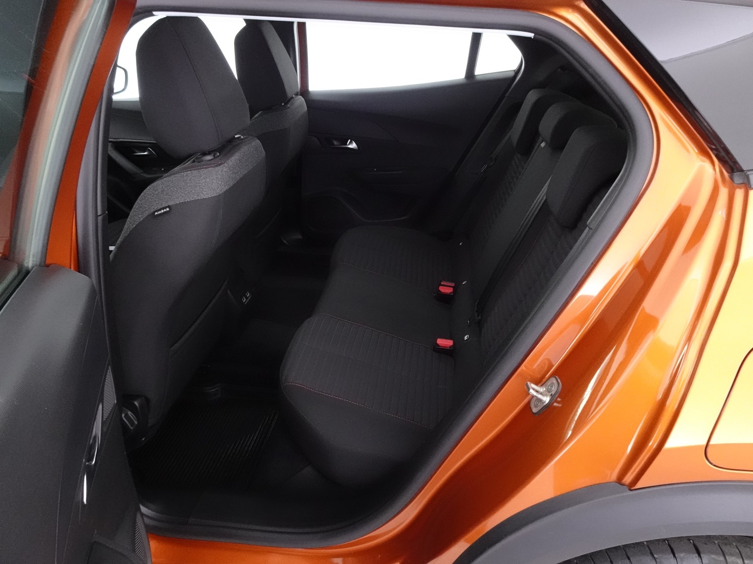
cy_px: 282
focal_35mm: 24
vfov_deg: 56.8
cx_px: 376
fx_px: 522
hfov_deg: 71.6
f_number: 3.5
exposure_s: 1/8
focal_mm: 4.25
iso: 800
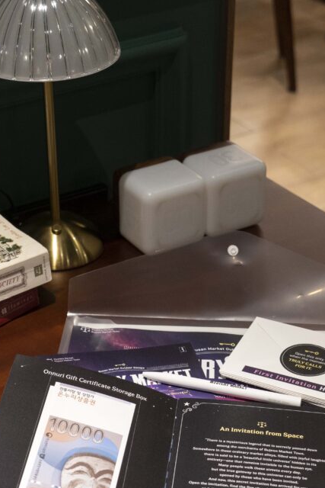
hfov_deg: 17.1
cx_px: 139
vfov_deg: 25.4
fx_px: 1083
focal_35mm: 80
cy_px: 255
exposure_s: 1/160
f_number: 5.6
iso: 4000
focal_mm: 50
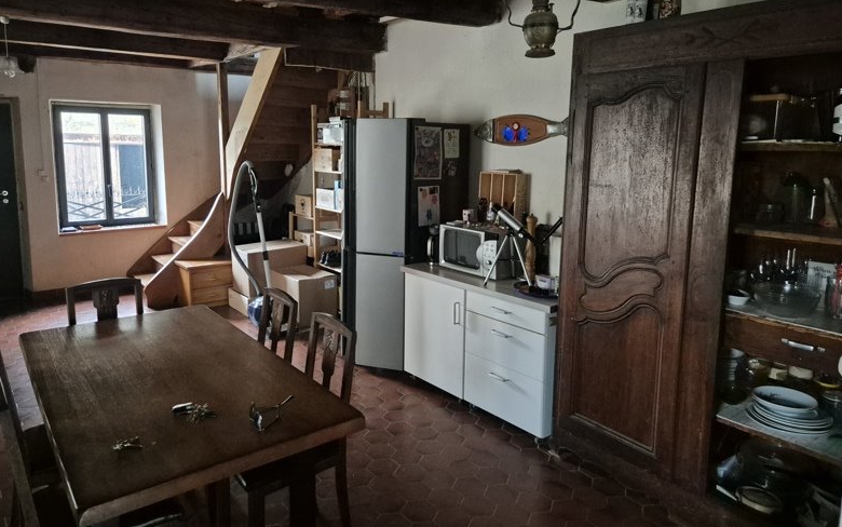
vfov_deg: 49.0
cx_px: 421
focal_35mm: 25
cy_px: 207
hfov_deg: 72.5
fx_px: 574
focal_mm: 5.4
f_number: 1.8
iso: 2500
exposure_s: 1/100
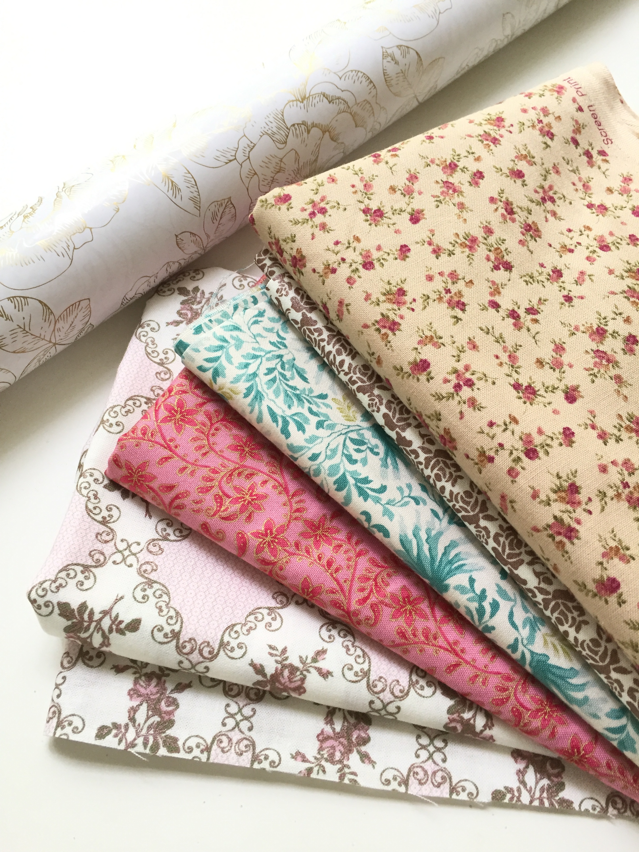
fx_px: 714
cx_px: 320
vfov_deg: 61.7
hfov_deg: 48.2
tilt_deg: -63.4
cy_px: 426
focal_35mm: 29
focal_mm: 4.15
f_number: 2.2
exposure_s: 1/30
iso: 50
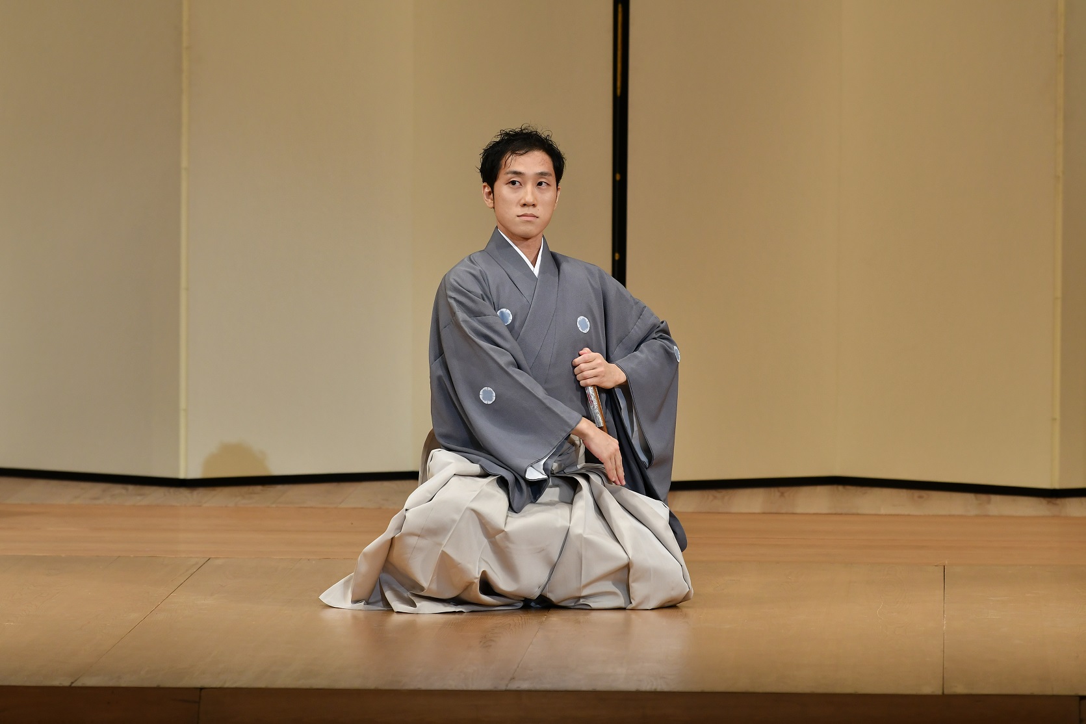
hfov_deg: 6.9
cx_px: 543
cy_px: 362
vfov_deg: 4.6
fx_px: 9049
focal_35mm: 300
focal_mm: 200
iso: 640
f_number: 4
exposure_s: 1/500
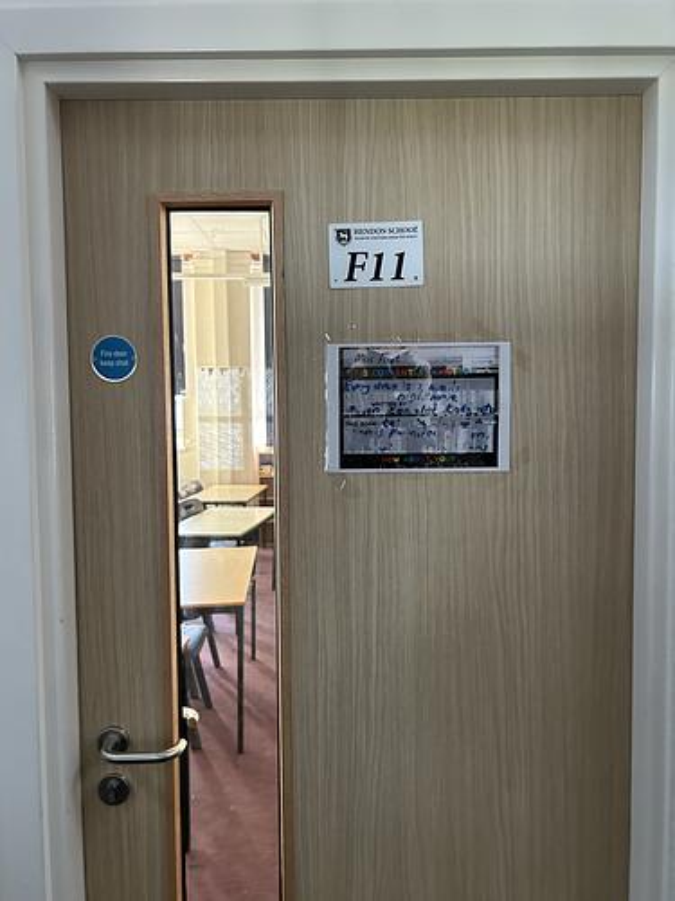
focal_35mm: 26
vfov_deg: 67.3
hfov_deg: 53.1
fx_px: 676
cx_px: 338
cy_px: 450
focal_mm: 5.7
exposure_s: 1/60
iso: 320
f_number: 1.5
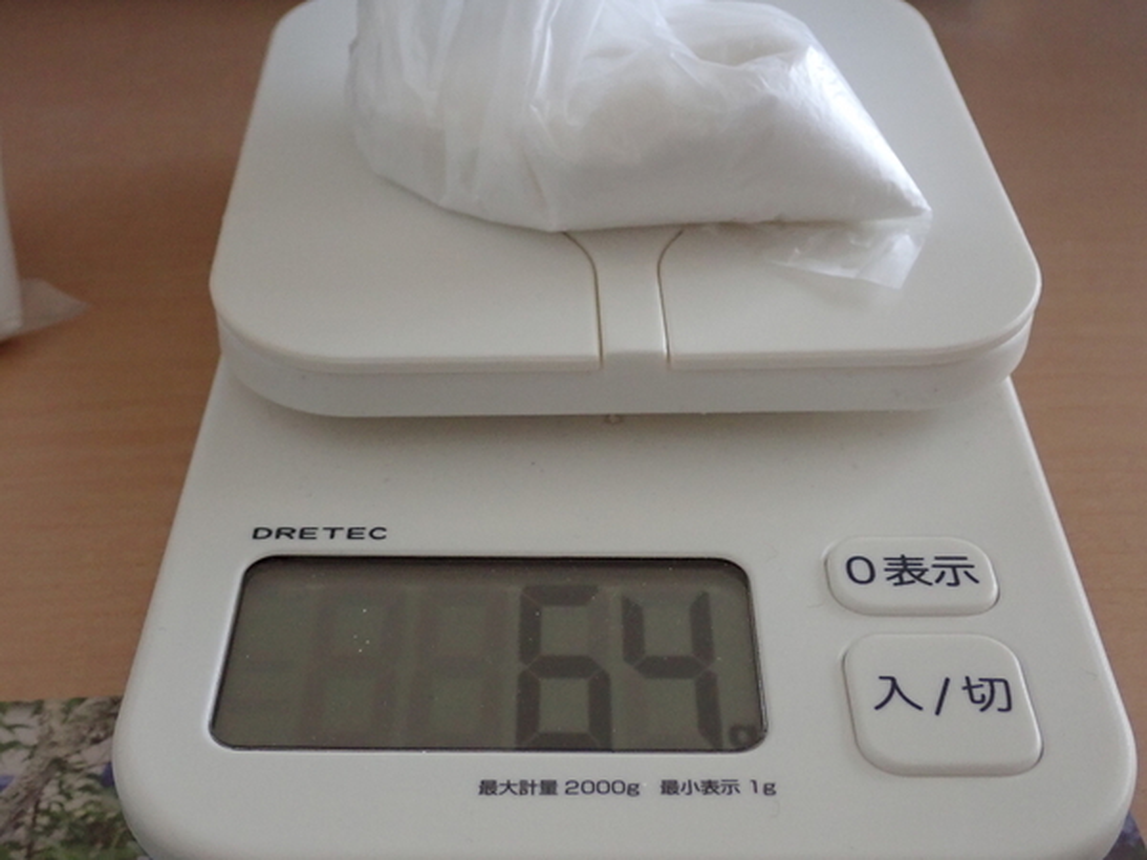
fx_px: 1524
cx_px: 574
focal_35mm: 46
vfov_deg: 31.5
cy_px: 430
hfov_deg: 41.2
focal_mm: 8.41
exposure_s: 1/80
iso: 800
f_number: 3.1
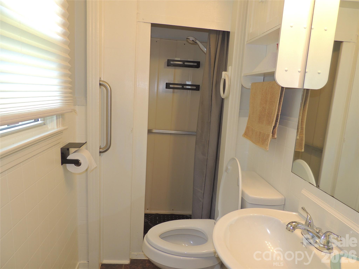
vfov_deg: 56.8
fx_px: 249
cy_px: 134
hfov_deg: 71.6
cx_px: 180
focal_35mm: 24
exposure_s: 1/40
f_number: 3
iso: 100
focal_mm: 4.3
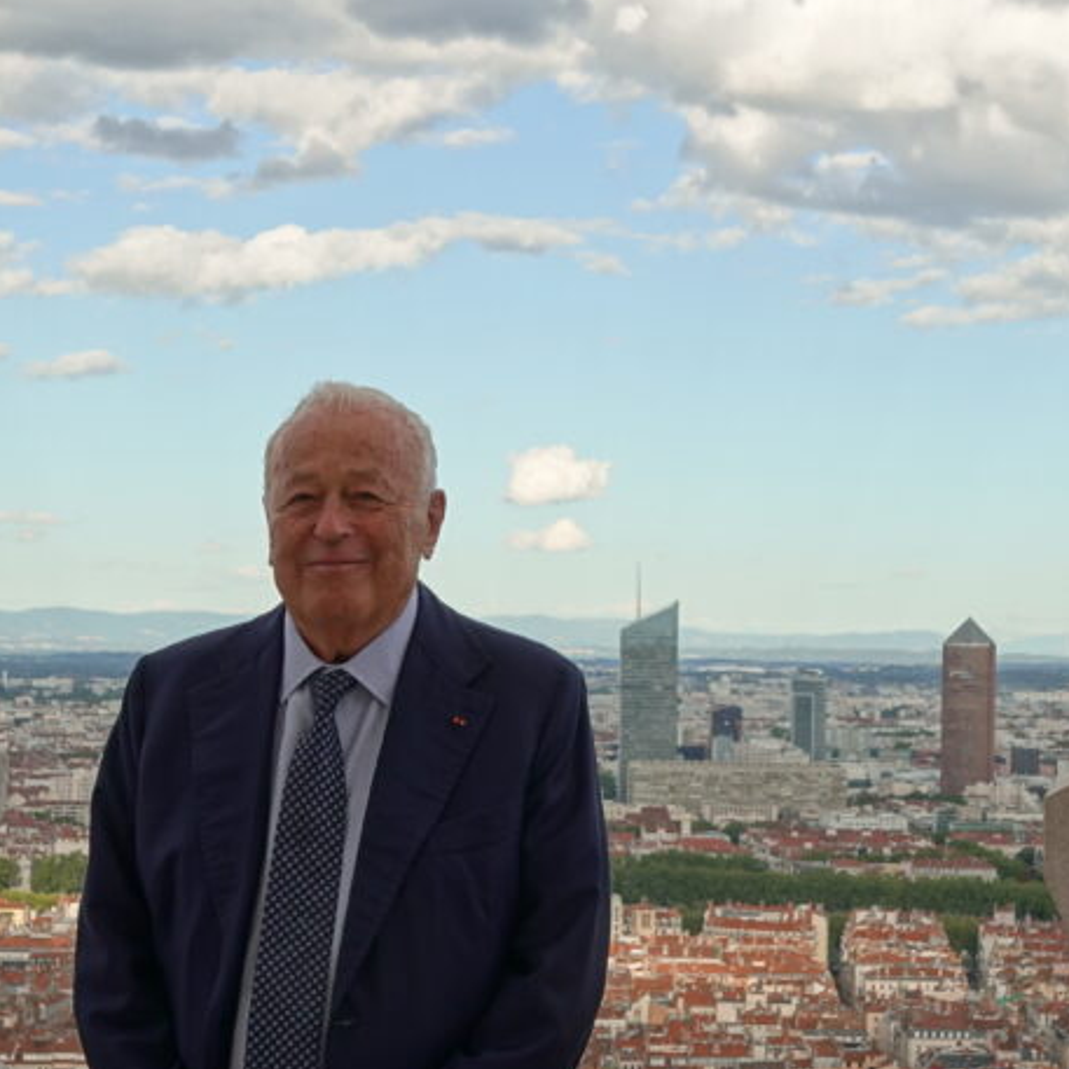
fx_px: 2725
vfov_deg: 22.2
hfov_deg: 22.1
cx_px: 706
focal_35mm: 78
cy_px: 649
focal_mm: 15.17
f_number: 5
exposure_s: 1/250
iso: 100
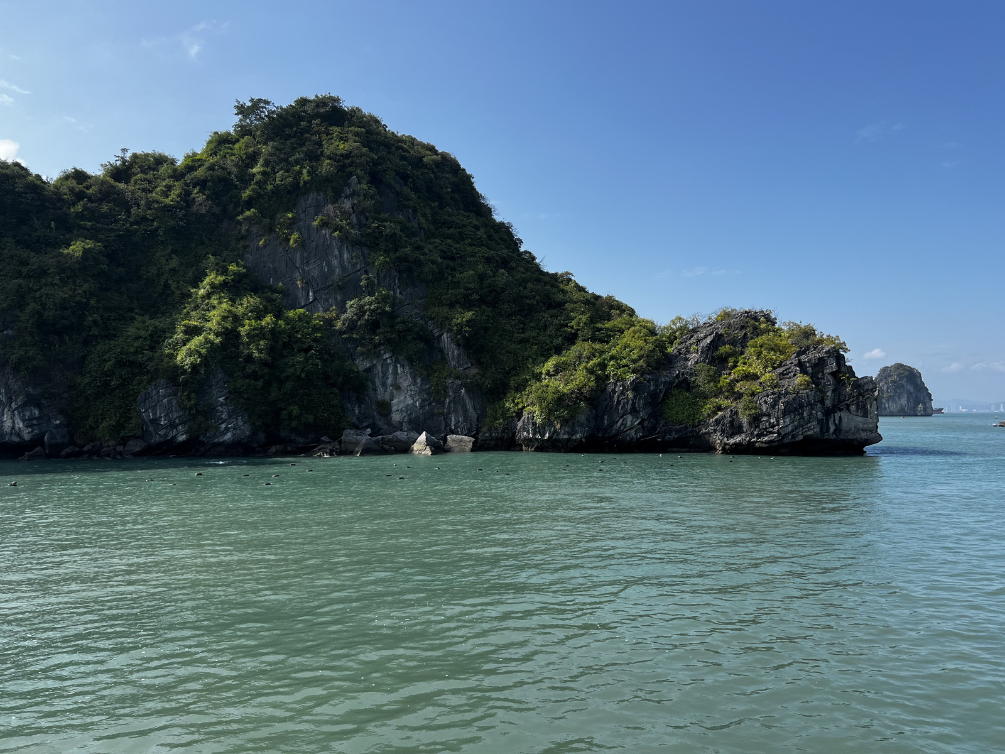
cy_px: 377
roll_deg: -0.1
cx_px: 502
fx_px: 755
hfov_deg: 67.3
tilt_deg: +2.7
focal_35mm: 26
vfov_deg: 53.1
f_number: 1.5
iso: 50
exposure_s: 1/3356
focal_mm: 5.7
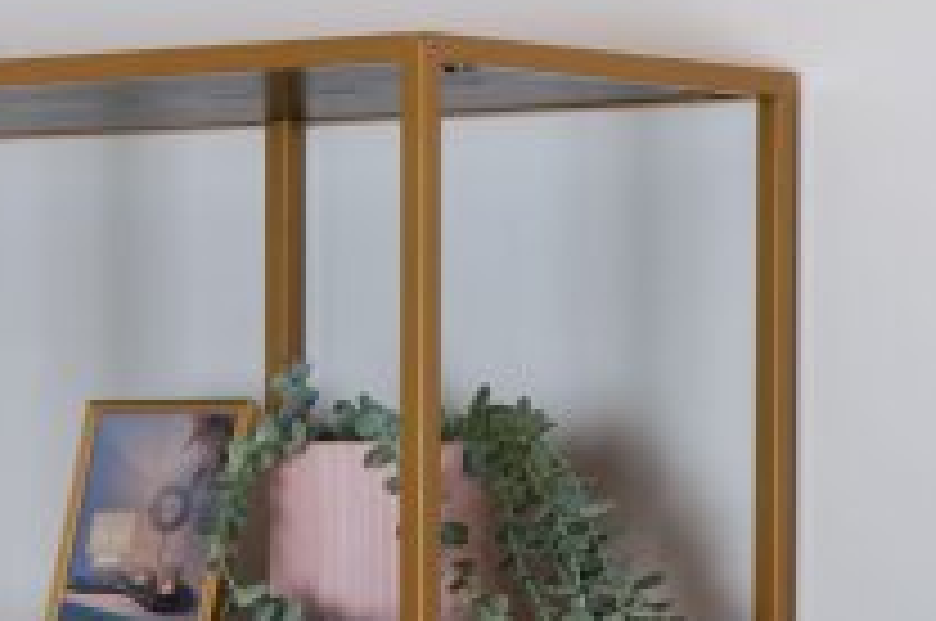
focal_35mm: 237
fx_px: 6152
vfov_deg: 5.7
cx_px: 500
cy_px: -158
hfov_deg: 8.7
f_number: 11
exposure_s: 1/30
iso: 125
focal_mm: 82
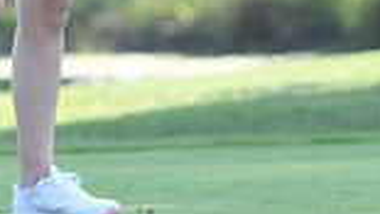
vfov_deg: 0.8
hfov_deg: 1.4
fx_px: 15197
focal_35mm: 1509
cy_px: -305
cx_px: 91
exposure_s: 1/800
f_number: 6.3
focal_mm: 330
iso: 800
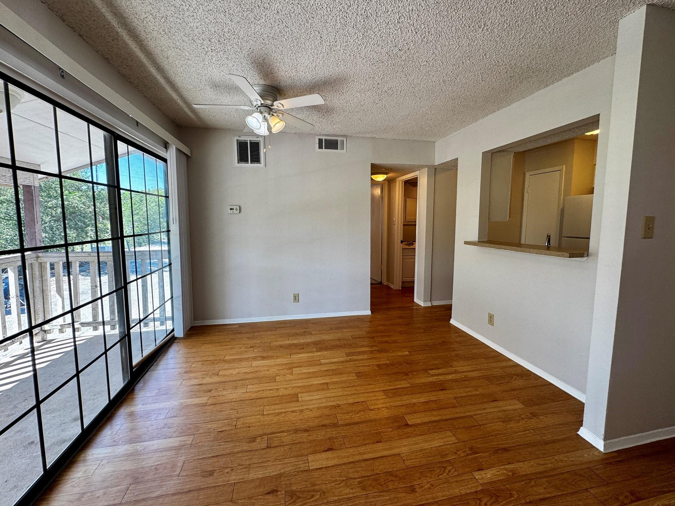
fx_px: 293
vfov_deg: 81.7
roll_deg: -0.4
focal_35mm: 15
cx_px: 339
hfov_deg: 98.2
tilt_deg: -5.4
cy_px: 245
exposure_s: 1/120
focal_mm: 2.22
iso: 80
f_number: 2.2
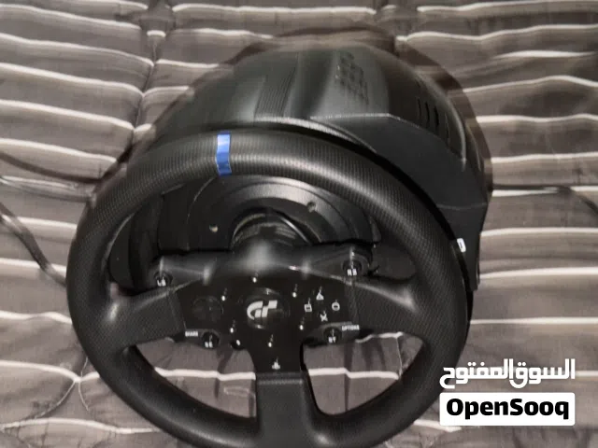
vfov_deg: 30.3
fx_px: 829
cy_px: 224
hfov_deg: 39.7
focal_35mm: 48
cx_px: 299
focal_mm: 6.76
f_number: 1.78
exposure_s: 1/4
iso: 160
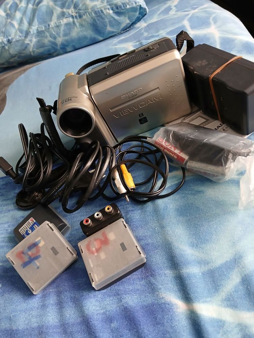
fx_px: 254
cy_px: 169
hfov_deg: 53.1
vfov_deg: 67.3
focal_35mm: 26
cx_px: 127
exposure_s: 1/33.3
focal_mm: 3.98
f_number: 1.8
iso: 250
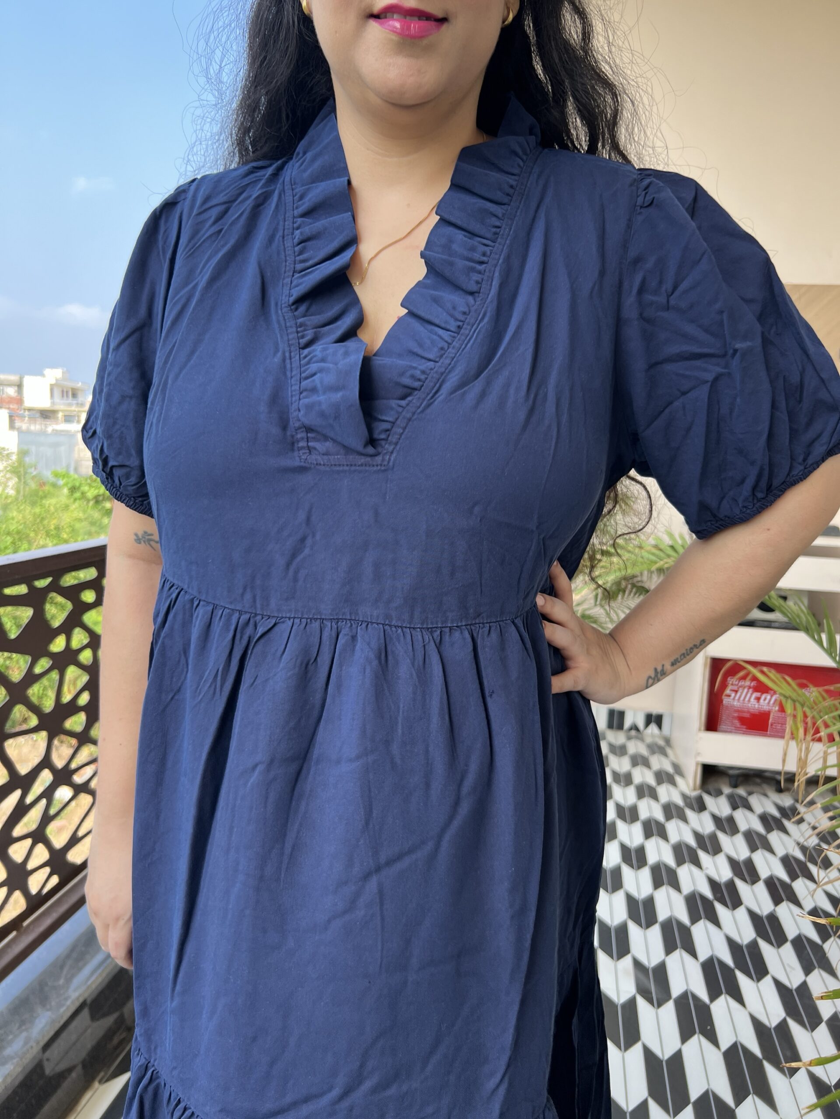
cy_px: 560
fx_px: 841
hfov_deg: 53.1
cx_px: 420
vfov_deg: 67.3
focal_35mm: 26
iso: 50
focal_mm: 5.7
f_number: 1.5
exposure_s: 1/323
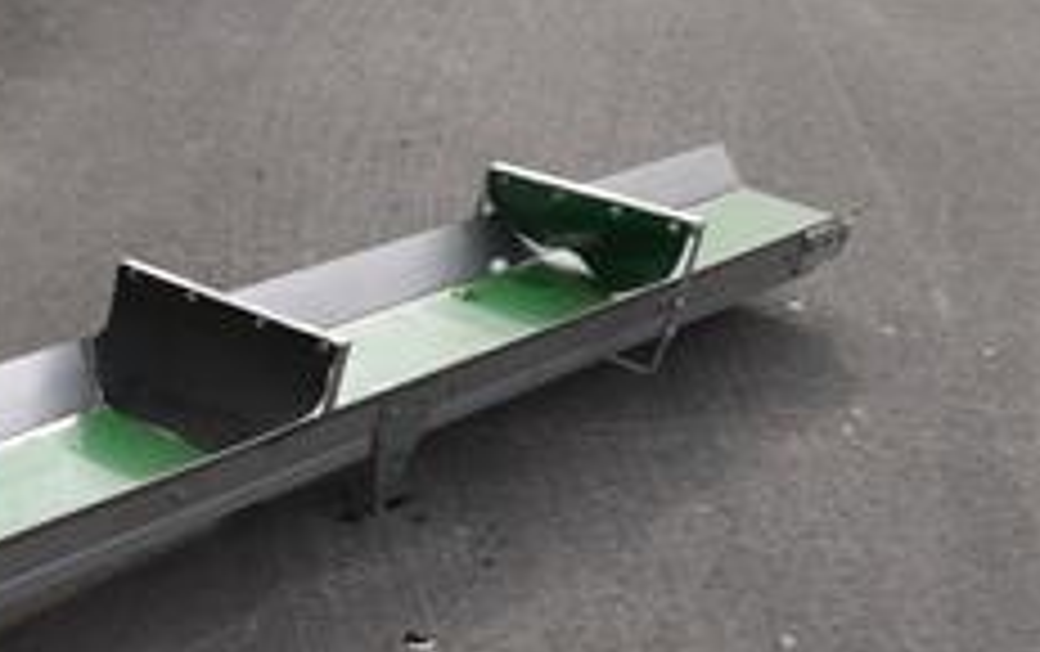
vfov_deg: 14.3
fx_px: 2497
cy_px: 841
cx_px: -356
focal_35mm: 88
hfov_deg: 21.1
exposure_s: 1/250
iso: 100
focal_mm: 15
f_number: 6.3
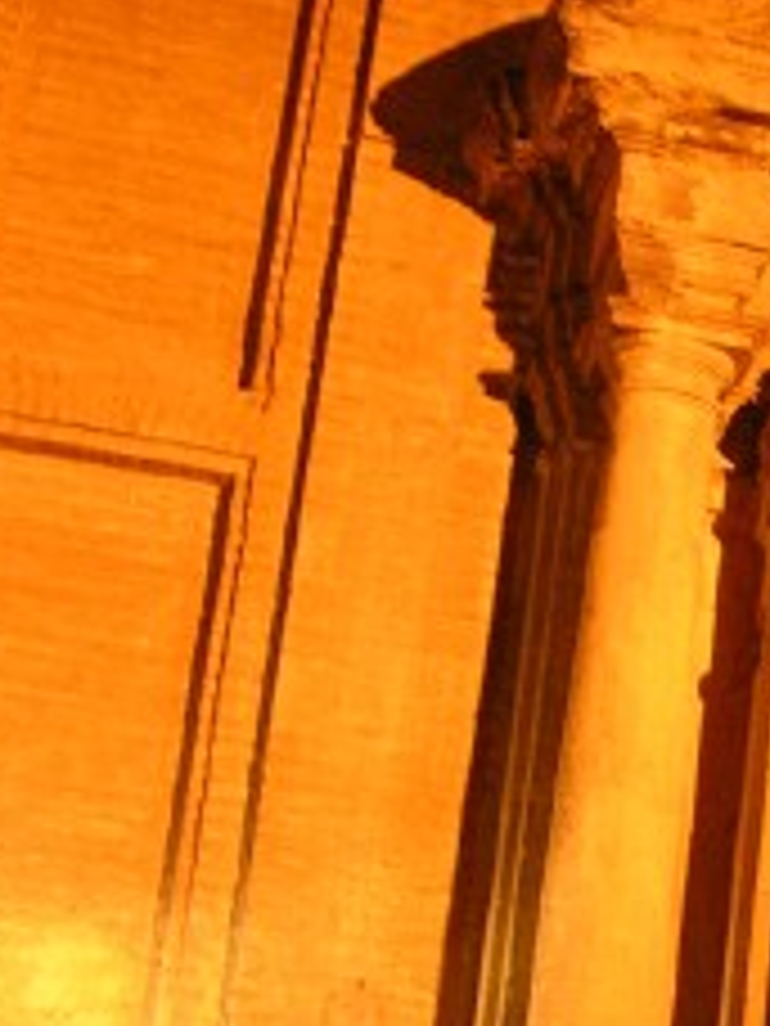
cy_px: 1008
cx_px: 1229
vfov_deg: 16.4
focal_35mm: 118
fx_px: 3500
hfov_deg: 11.9
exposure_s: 1/5
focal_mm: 8.9
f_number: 2.8
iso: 200
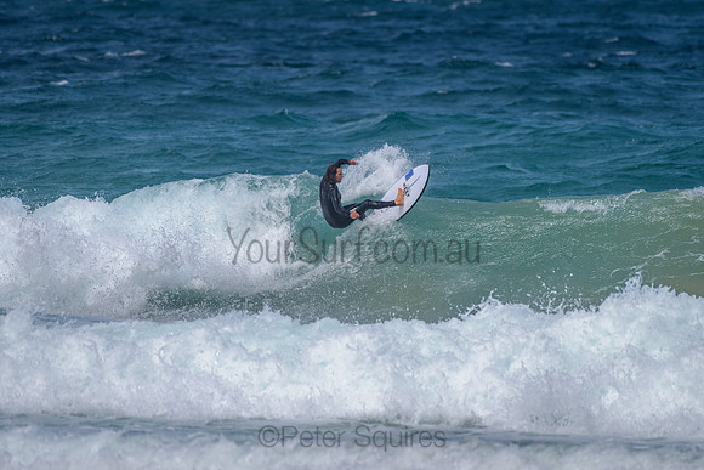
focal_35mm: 613
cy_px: 201
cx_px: 373
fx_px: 11997
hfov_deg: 3.4
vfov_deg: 2.2
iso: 90
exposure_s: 1/2000
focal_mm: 500
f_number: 5.6
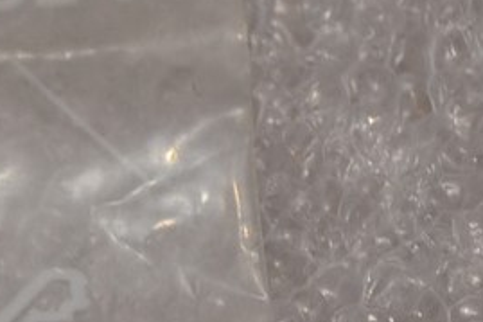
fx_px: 3231
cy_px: 281
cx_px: -393
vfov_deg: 5.7
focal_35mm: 241
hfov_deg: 8.2
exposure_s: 1/20
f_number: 4.8
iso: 800
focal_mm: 32
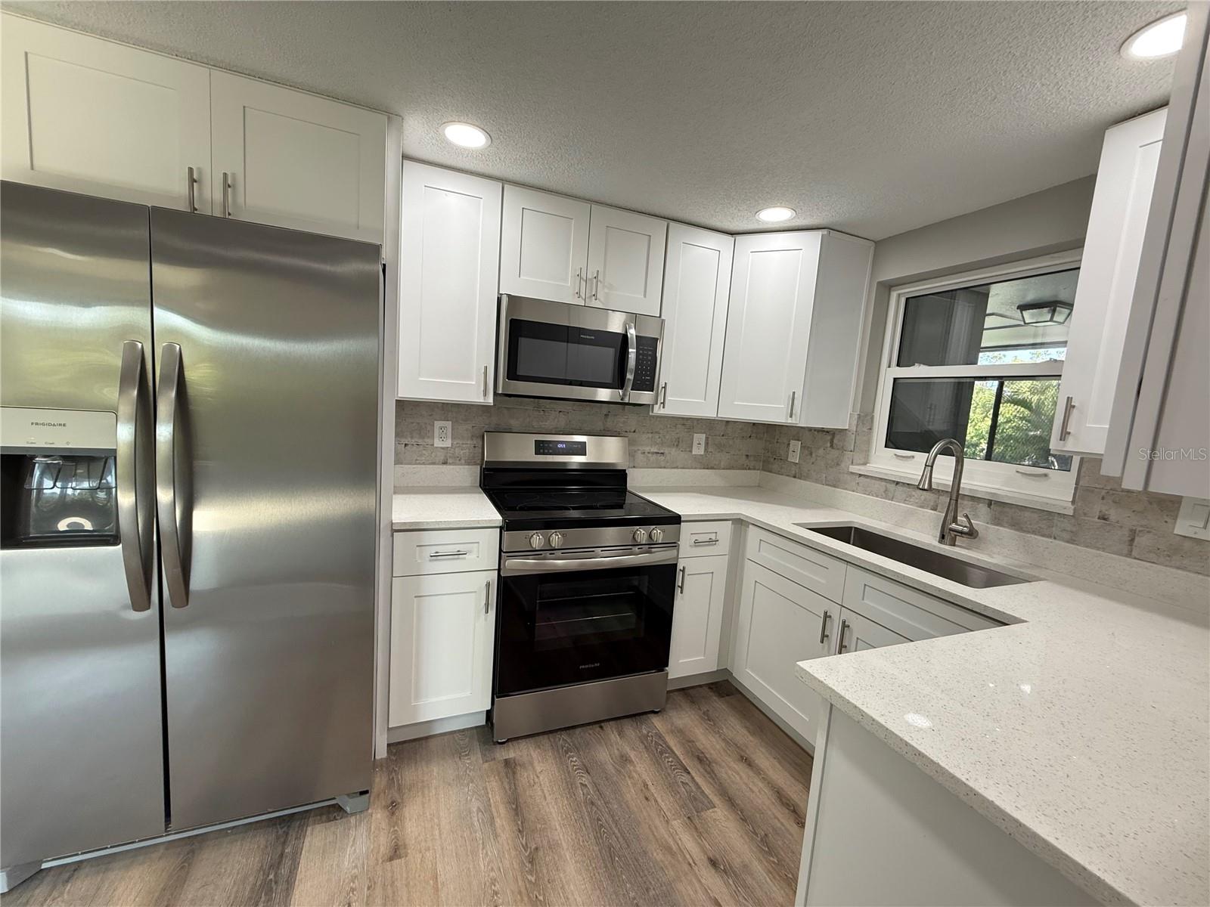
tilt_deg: -6.4
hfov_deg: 102.1
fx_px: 489
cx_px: 605
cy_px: 454
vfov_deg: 85.7
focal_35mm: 14
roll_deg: -4.6
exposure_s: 1/120
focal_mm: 2.22
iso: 250
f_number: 2.2
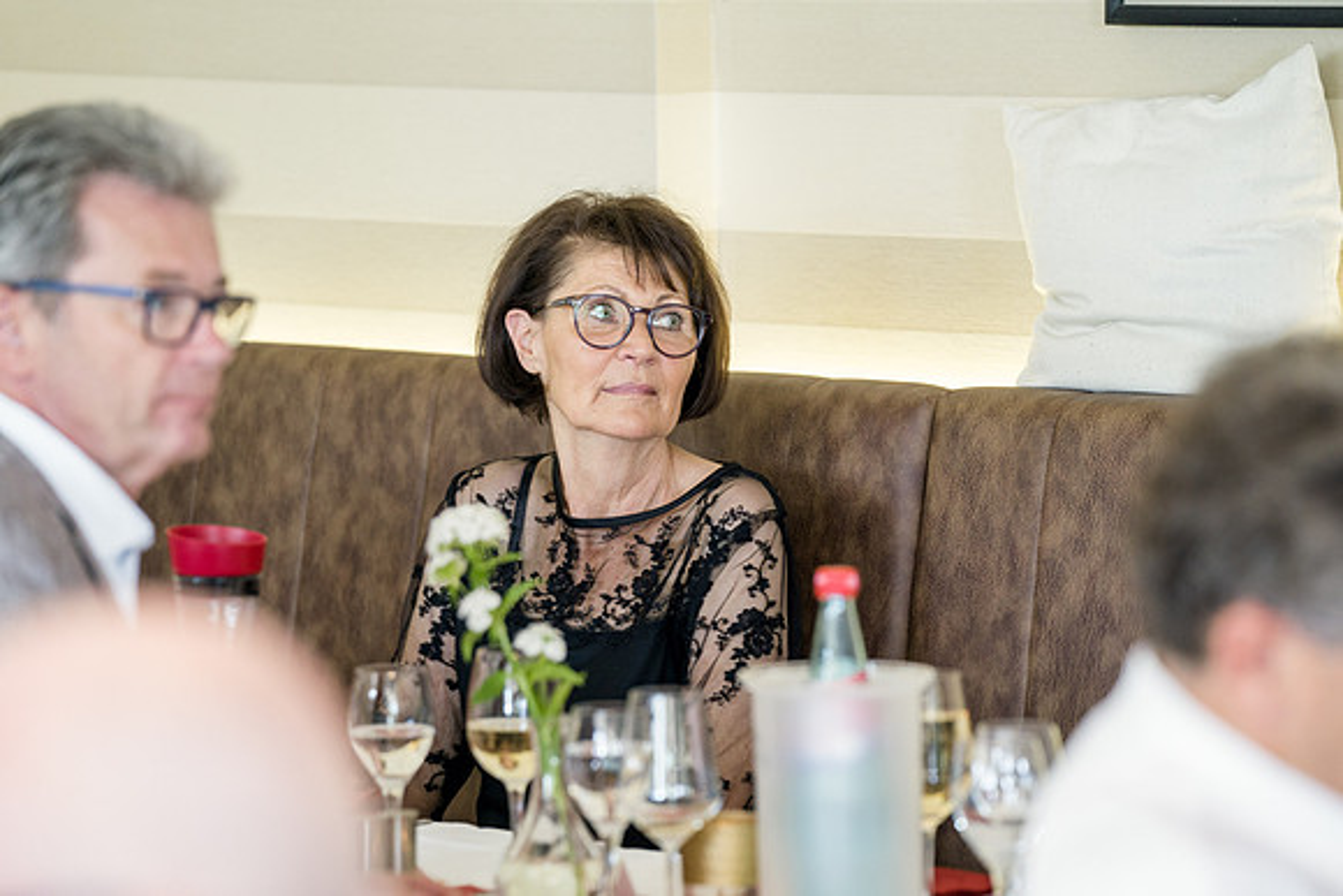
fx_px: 7388
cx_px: 672
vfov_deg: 6.9
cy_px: 448
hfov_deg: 10.4
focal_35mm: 198
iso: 1600
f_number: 3.5
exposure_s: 1/80
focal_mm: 198
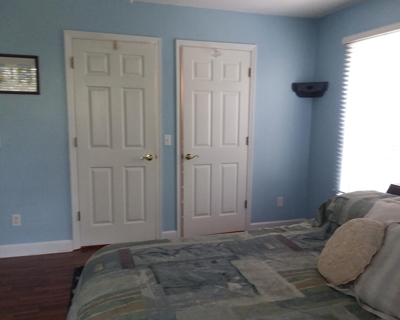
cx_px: 209
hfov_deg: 60.4
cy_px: 162
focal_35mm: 29
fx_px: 343
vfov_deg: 50.0
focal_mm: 2.91
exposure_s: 1/30
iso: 200
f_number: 1.9
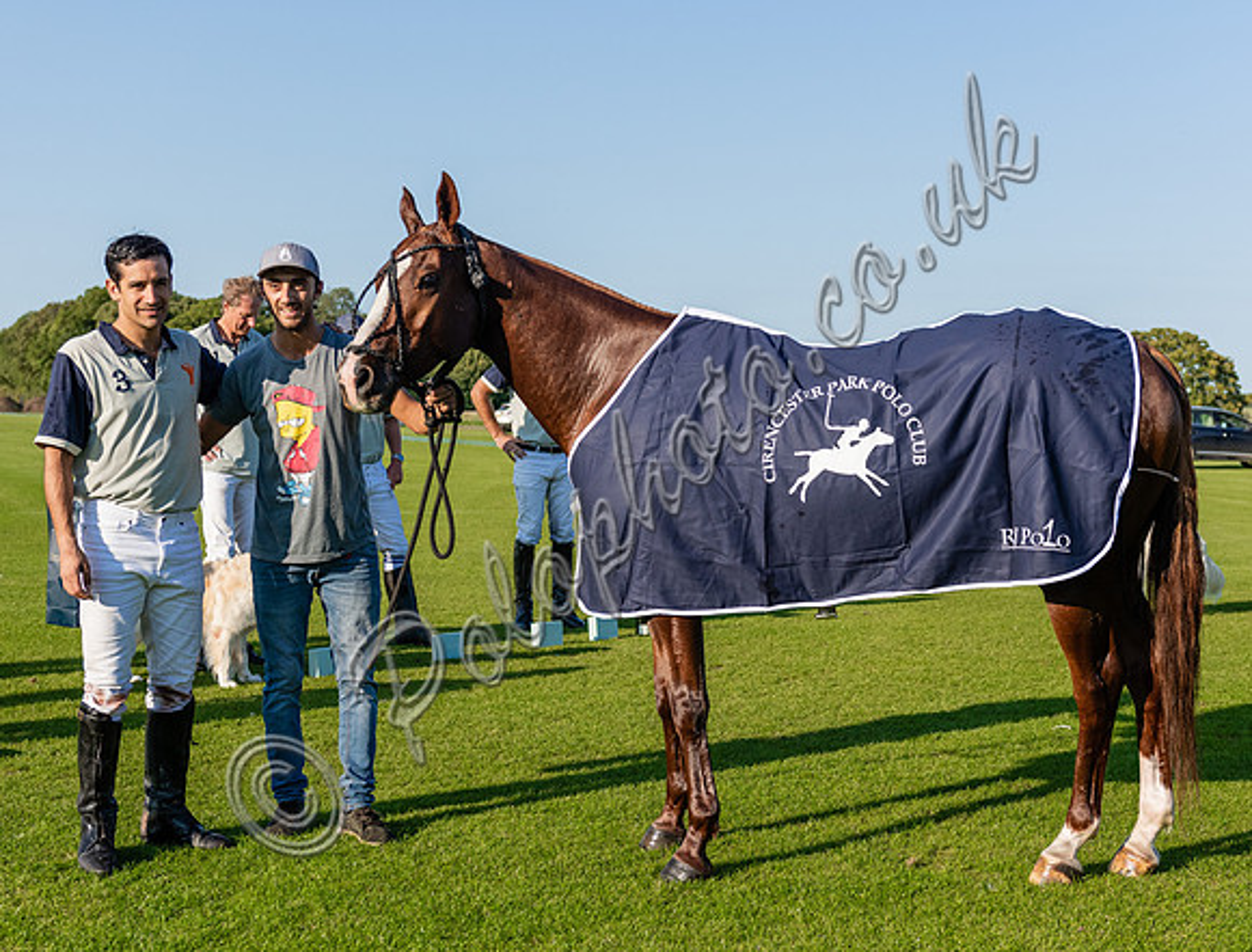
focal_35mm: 56
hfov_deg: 34.2
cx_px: 691
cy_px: 528
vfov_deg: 26.4
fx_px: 2032
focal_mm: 44
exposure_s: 1/4000
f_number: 4
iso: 400
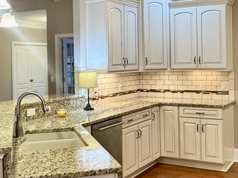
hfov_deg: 36.2
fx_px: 364
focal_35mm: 53
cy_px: 70
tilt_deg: -0.5
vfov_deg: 27.5
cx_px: 118
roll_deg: +0.9
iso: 200
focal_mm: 2.22
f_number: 2.2
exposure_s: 1/60
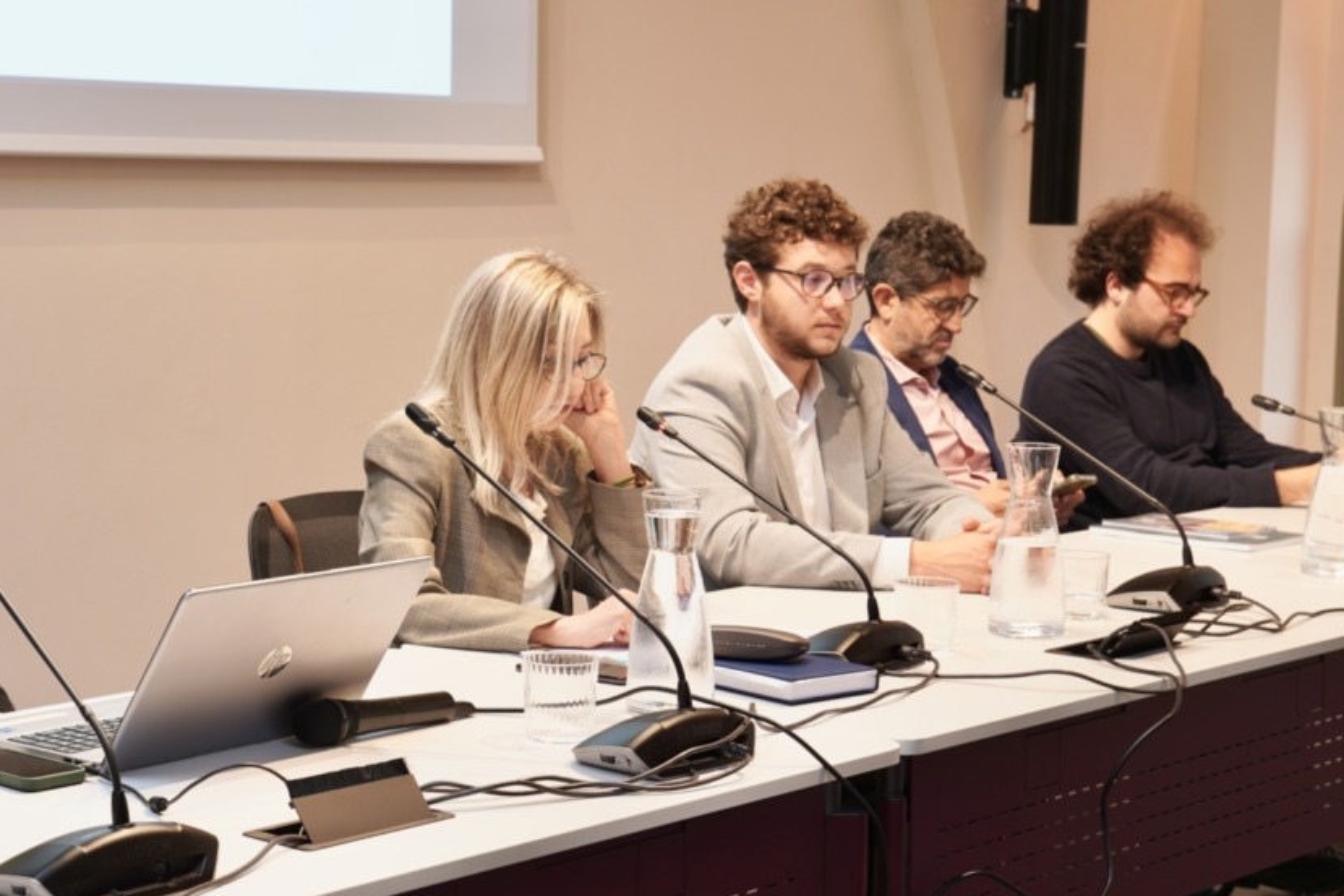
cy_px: 448
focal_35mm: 72
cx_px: 499
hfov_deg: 28.1
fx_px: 2680
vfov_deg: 19.0
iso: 200
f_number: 5
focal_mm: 31
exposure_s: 1/15
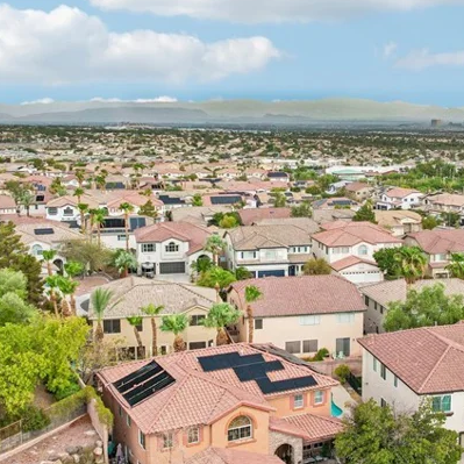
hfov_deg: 35.1
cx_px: 294
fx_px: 728
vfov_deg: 35.3
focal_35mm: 48
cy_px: 221
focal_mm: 8.4
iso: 160
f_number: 2.8
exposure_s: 1/500
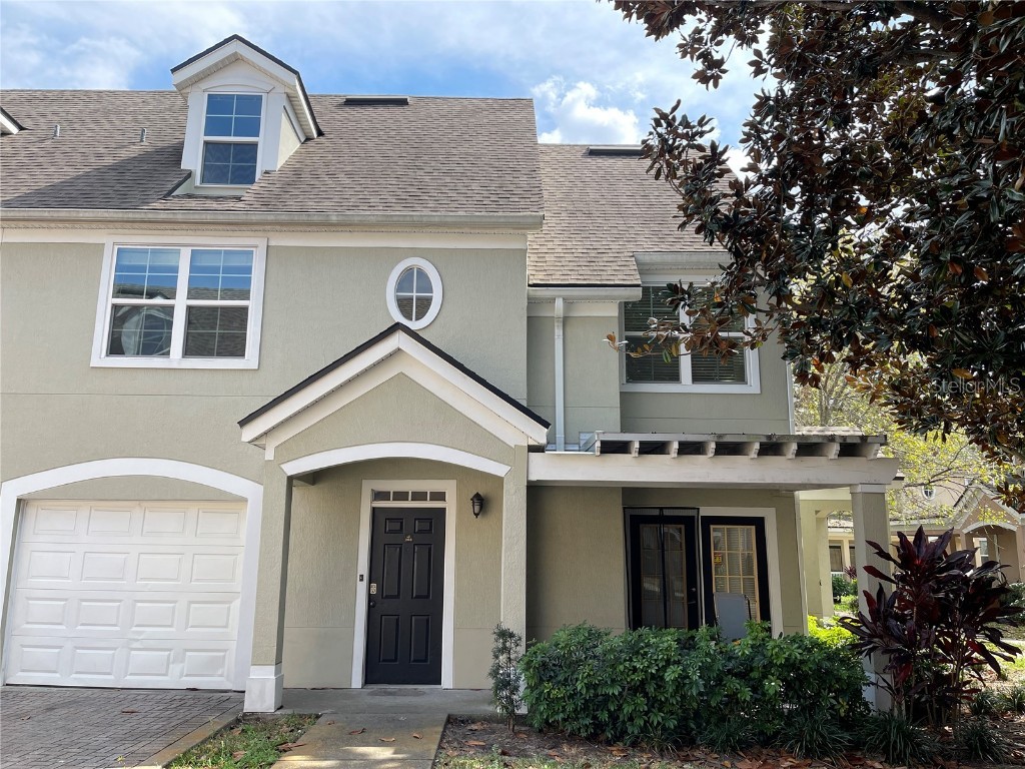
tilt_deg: +11.8
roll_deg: -0.6
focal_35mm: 26
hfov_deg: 67.3
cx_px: 512
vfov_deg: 53.1
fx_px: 770
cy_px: 384
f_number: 1.6
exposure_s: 1/1087
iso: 50
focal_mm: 5.1
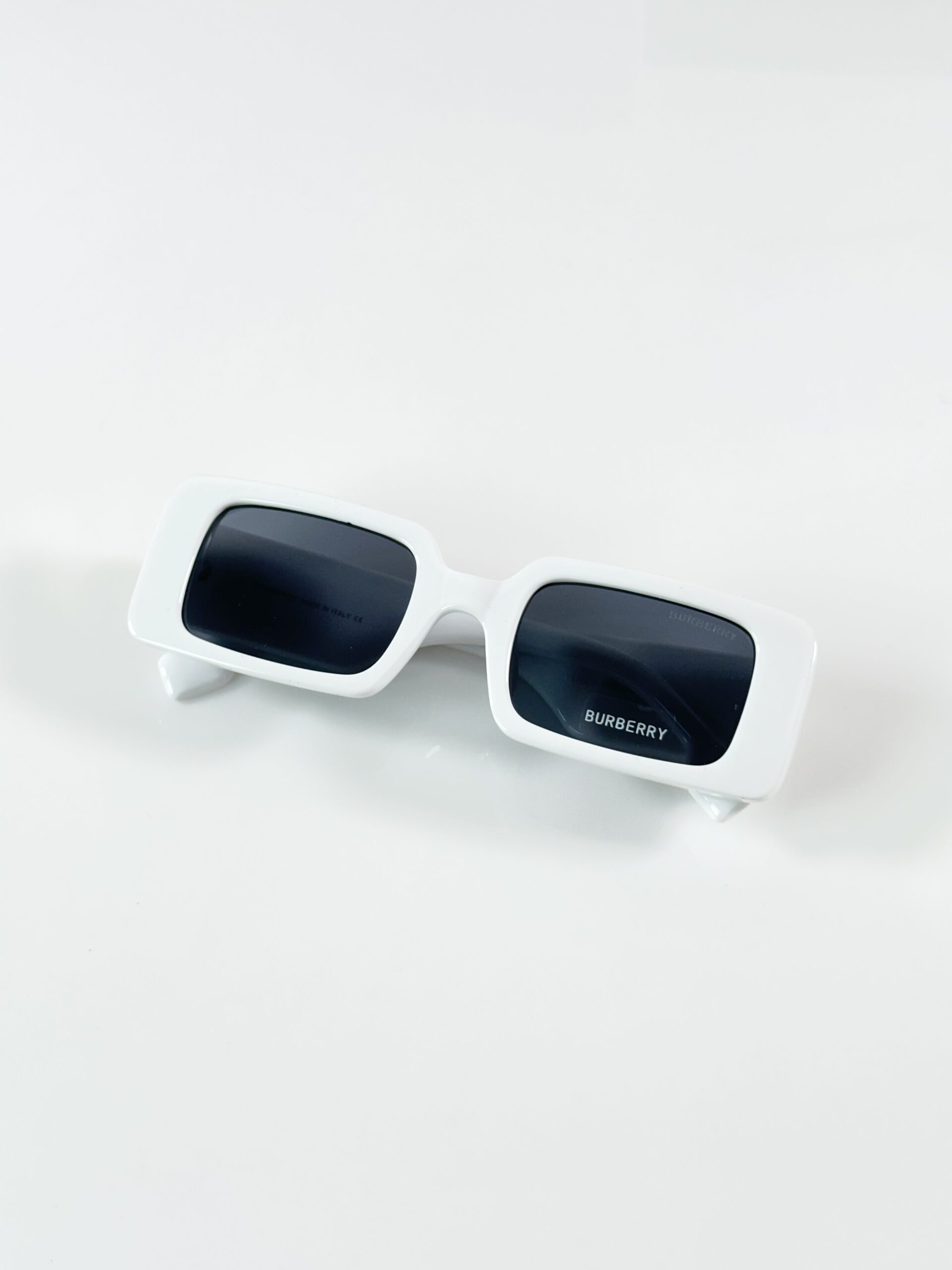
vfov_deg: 39.7
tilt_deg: -54.3
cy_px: 635
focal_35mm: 48
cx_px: 476
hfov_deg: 30.3
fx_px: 1760
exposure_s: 1/100
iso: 64
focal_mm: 6.86
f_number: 1.78
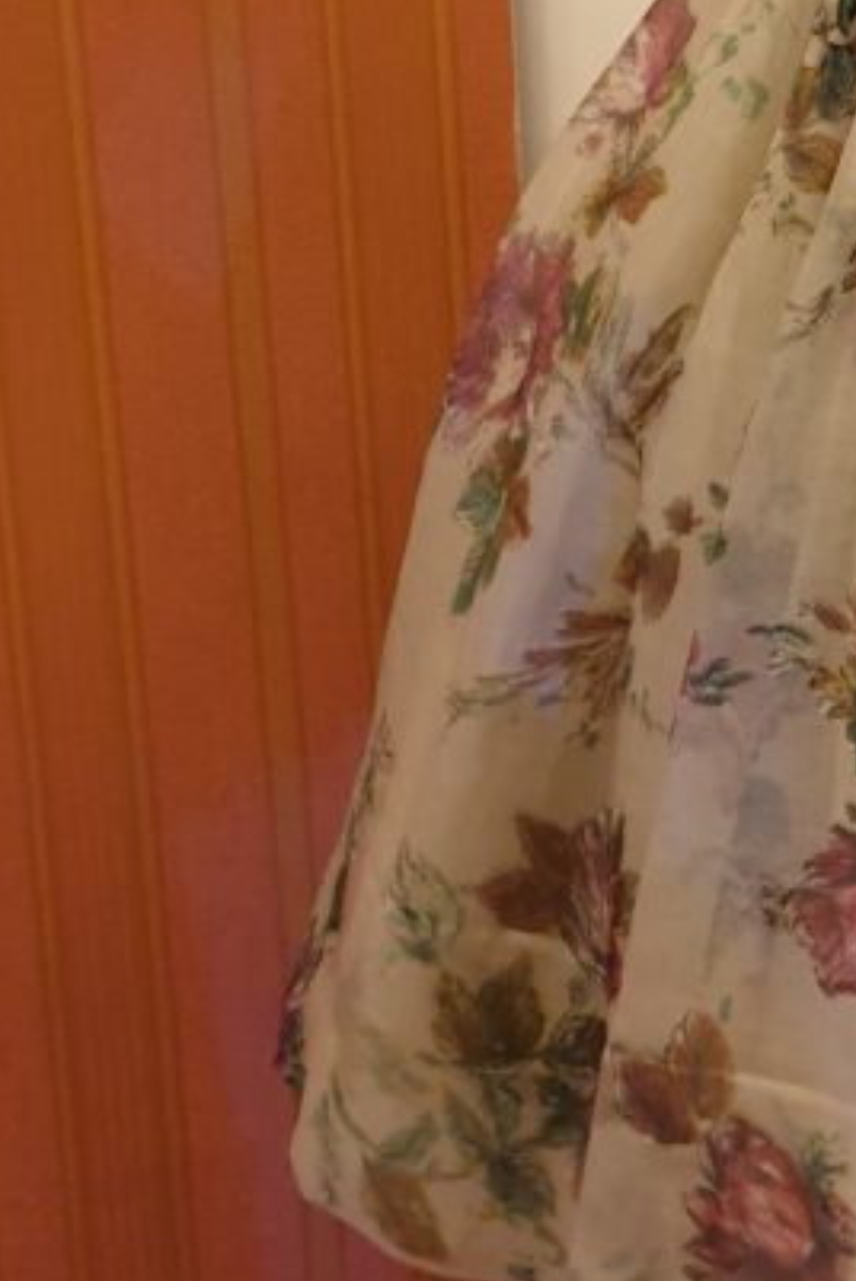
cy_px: 16
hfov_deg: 18.1
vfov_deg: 27.6
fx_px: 2457
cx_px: 1198
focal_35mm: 69
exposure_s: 1/33
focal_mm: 4.3
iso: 320
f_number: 1.5
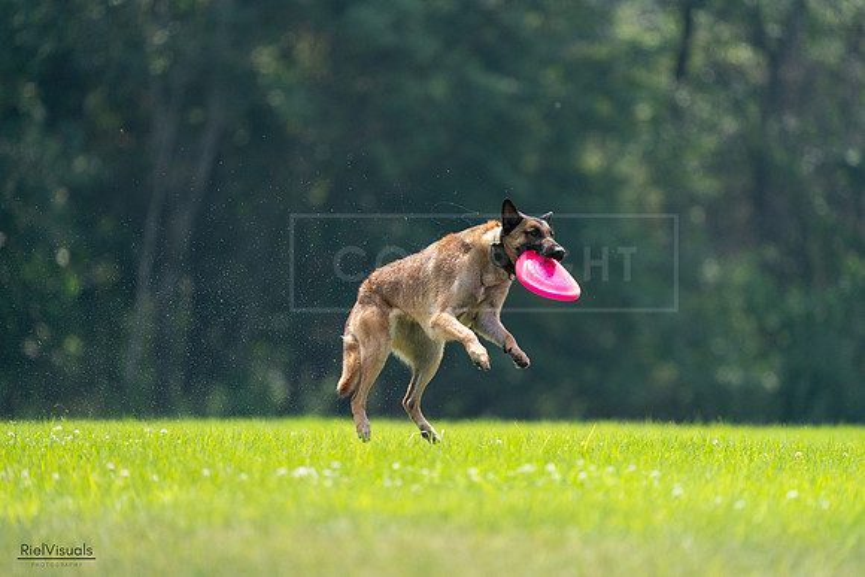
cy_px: 288
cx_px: 432
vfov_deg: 2.8
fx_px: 11656
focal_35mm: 485
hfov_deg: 4.3
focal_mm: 485
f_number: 6.3
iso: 2500
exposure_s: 1/4000
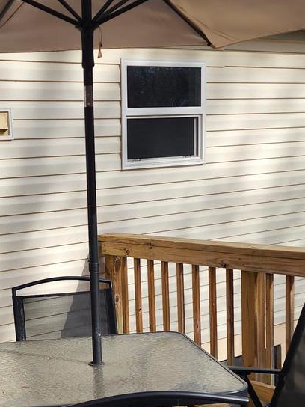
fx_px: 764
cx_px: 44
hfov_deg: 22.2
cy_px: 293
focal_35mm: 65
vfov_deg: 29.5
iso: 12
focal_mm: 6.4
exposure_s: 1/596
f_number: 1.8
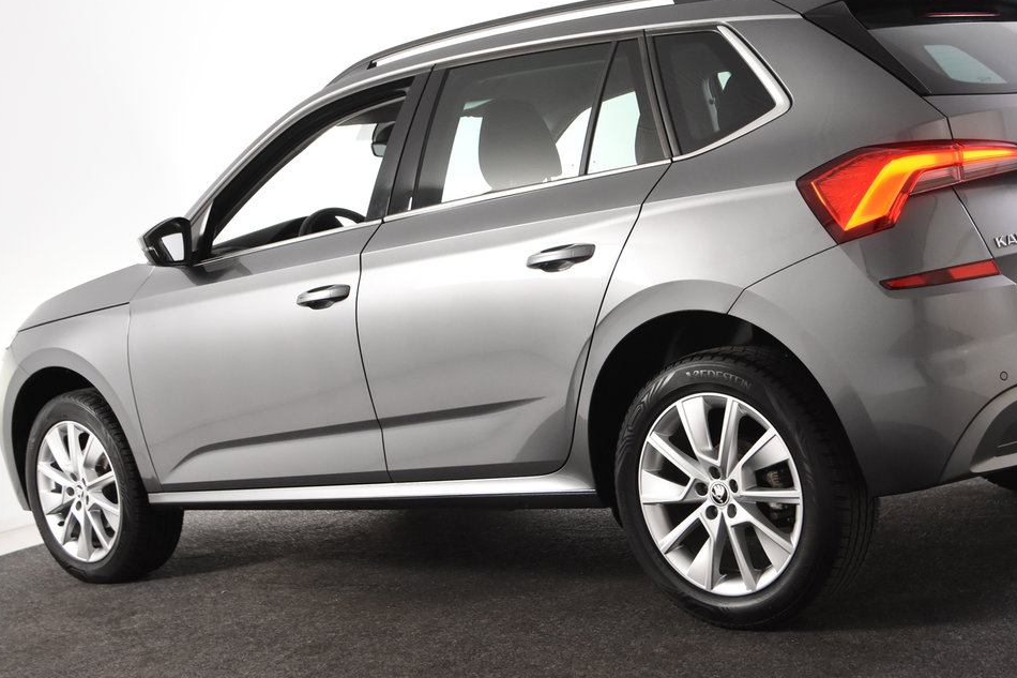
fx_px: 1770
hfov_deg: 31.9
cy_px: 329
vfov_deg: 21.7
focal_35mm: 63
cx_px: 626
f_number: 4.5
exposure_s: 1/80
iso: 1600
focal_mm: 31
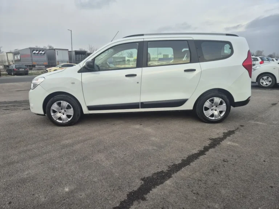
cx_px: 140
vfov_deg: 58.9
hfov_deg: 73.9
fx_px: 185
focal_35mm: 23
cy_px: 104
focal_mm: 5.4
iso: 25
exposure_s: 1/232
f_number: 1.8
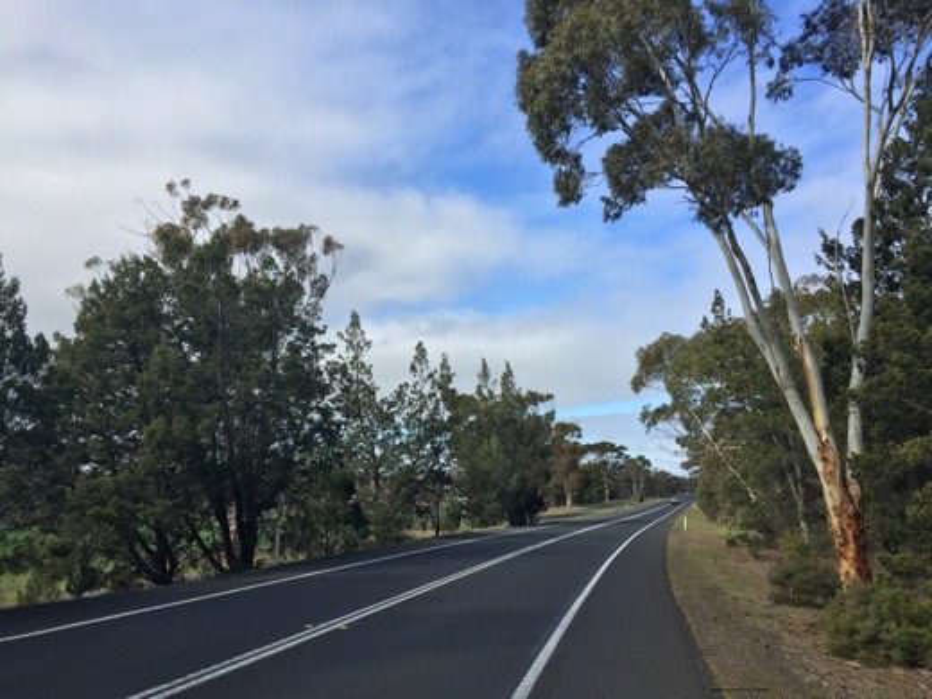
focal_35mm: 29
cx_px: 466
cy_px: 350
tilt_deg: +10.2
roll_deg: +0.4
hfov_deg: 61.7
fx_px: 781
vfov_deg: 48.2
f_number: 2.2
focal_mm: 4.15
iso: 32
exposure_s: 1/1464
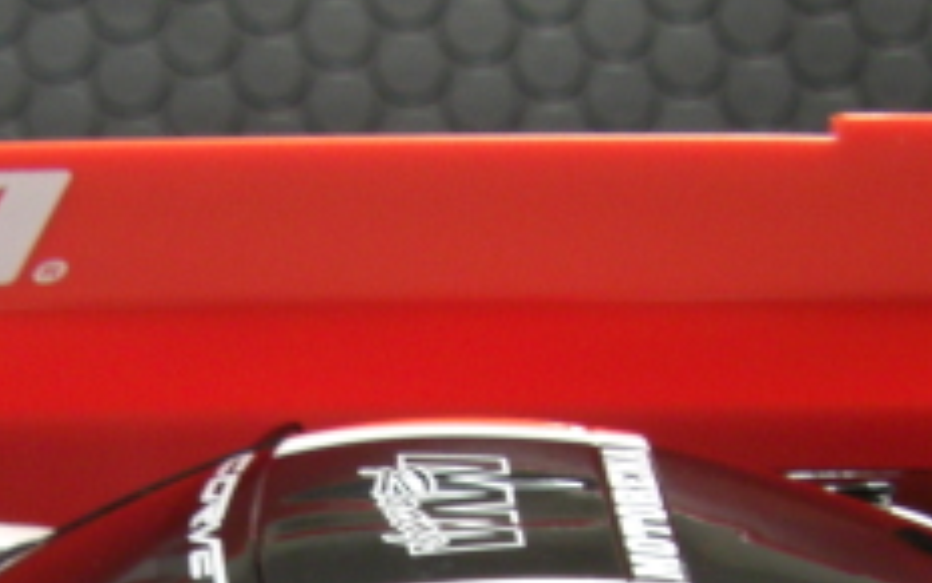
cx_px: 269
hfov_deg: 18.7
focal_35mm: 111
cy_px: 868
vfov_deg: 11.3
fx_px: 2819
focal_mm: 6.3
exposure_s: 1/20
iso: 200
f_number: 3.4
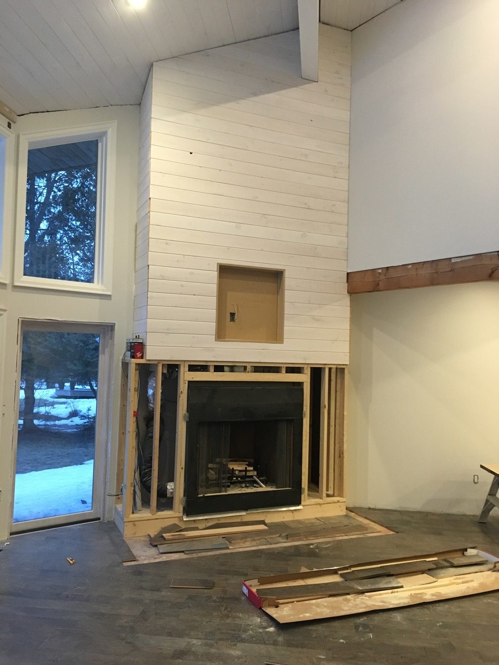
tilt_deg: +2.4
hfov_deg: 48.2
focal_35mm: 29
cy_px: 332
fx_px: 557
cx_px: 250
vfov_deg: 61.7
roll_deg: -1.5
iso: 200
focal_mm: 4.15
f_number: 2.2
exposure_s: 1/17
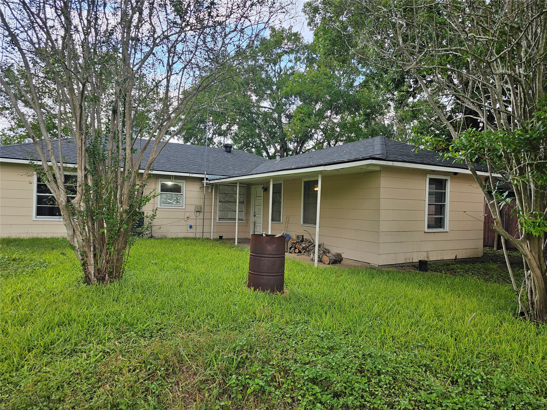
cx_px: 274
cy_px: 205
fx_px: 363
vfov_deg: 58.9
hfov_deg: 73.9
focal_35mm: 23
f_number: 1.7
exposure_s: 1/180
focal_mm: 6.3
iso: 32
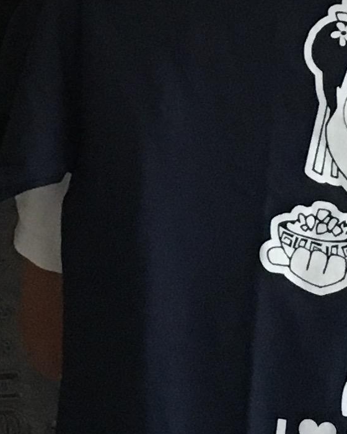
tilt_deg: -10.5
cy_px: -20
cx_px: 136
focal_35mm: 163
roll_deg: -0.9
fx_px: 2092
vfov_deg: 11.7
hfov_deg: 9.5
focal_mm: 4.15
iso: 200
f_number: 2.2
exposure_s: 1/25
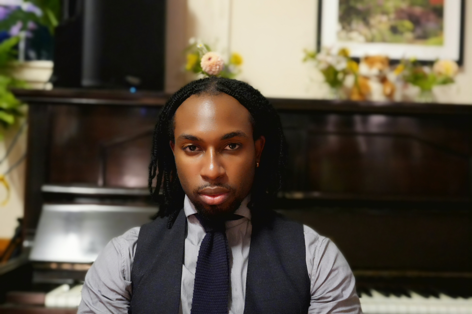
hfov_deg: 51.3
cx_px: 236
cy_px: 157
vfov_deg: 35.5
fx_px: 492
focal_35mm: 38
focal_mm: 25
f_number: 2.8
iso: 6400
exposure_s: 1/30
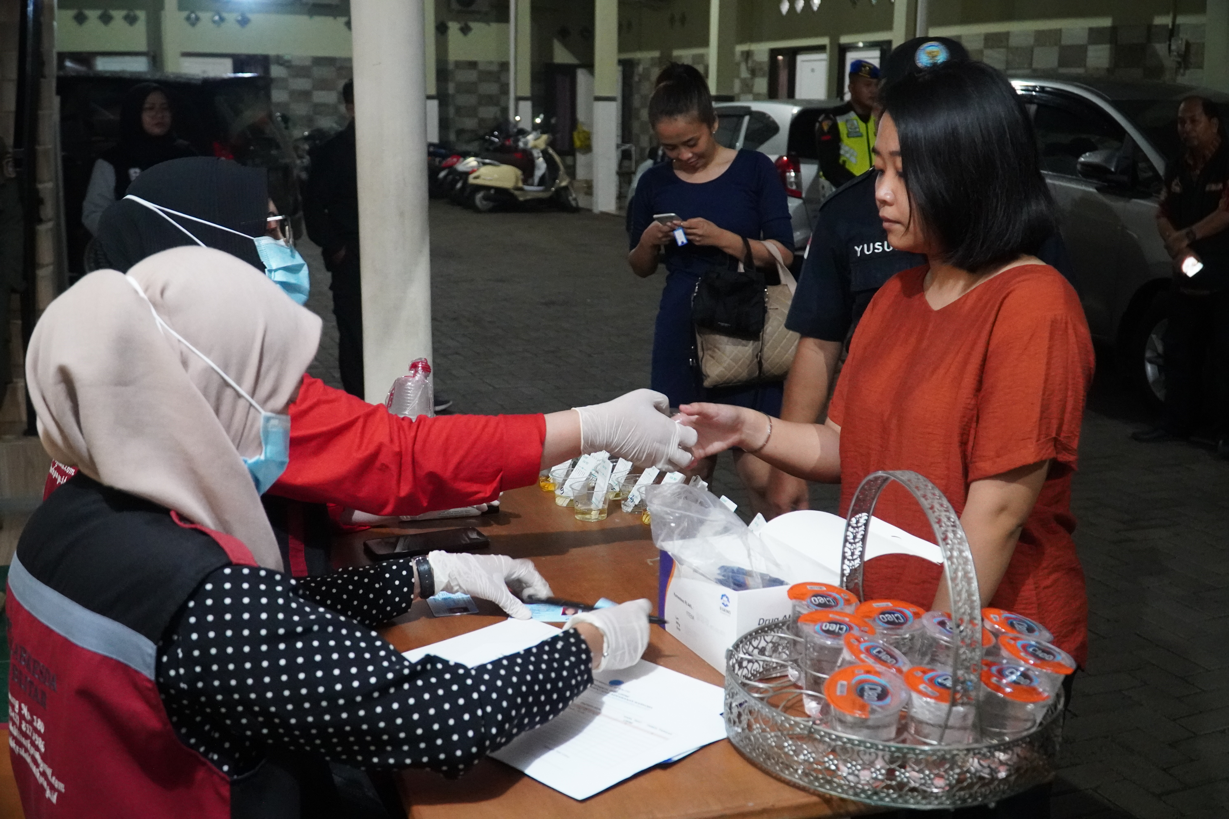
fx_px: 1229
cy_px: 410
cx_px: 614
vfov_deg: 36.9
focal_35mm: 36
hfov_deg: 53.1
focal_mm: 24
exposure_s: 1/15
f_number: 4
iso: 6400
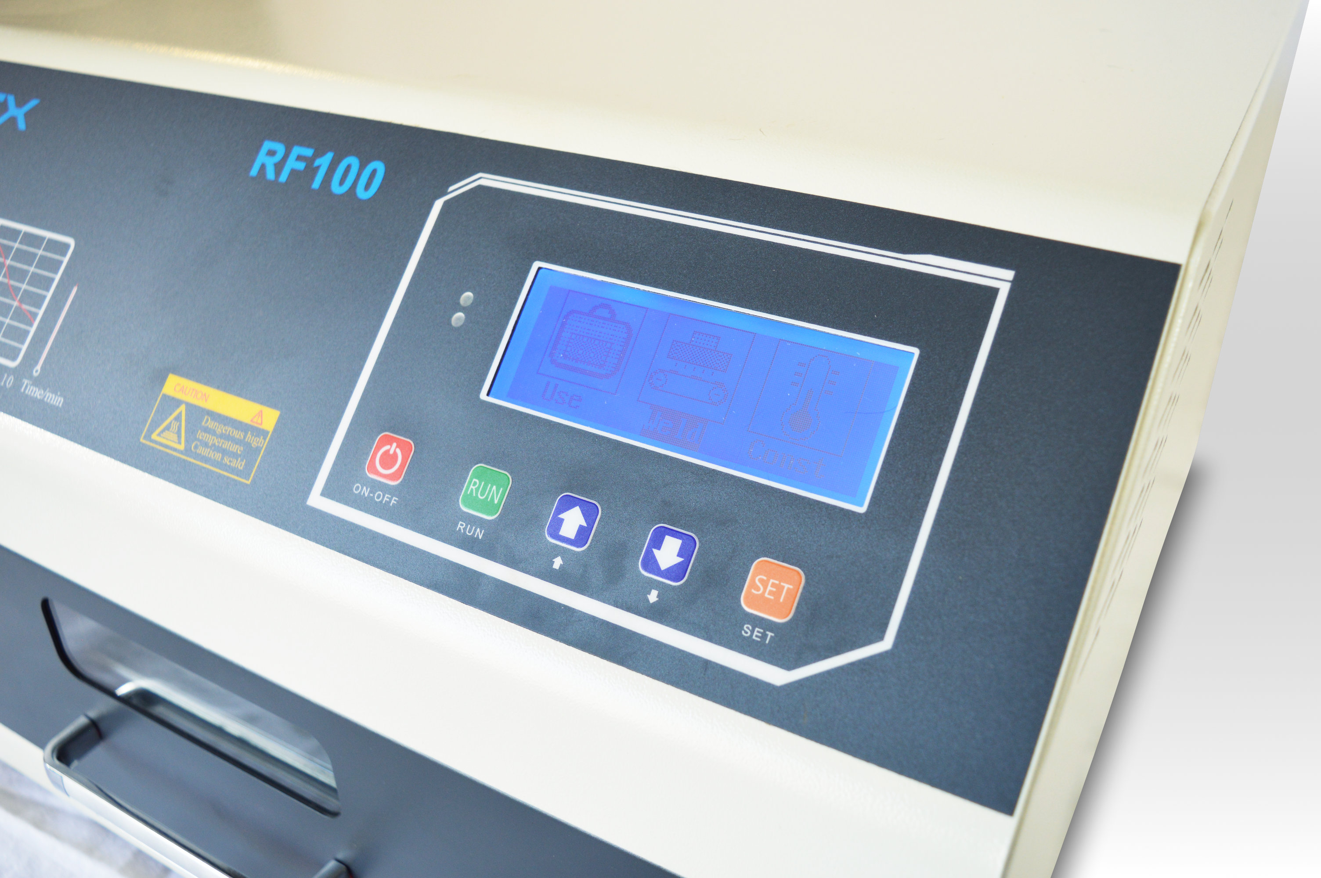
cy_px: 439
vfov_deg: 39.9
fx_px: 1210
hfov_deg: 57.3
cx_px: 660
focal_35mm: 33
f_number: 5
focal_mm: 22
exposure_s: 1/100
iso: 400
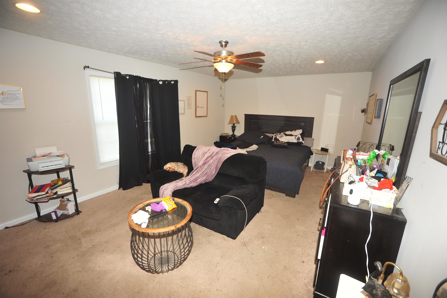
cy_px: 149
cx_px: 224
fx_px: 186
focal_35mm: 15
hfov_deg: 100.4
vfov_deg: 77.2
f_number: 5
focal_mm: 15
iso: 220
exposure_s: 1/60
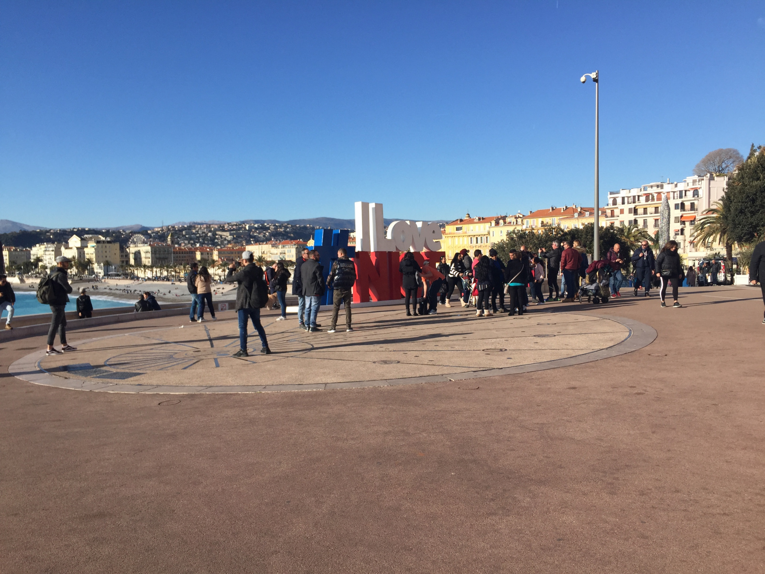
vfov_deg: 48.2
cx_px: 382
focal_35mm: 29
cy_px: 287
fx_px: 641
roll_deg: +0.4
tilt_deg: -2.7
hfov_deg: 61.7
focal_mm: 4.15
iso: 32
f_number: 2.2
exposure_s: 1/1980
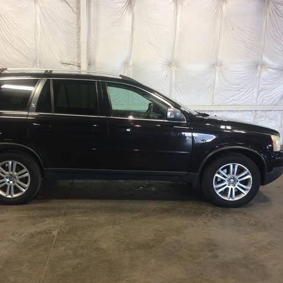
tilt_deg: -10.0
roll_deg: -0.1
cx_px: 110
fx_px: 324
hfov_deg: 46.9
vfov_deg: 47.2
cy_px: 142
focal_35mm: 35
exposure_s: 1/30
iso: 64
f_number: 2.2
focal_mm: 4.15
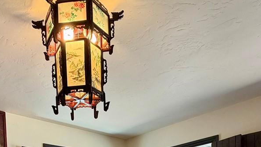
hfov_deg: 49.0
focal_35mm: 41
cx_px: 102
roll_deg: +2.1
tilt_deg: -2.6
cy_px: 231
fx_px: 284
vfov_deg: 22.7
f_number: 2.2
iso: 200
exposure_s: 1/120
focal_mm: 2.22
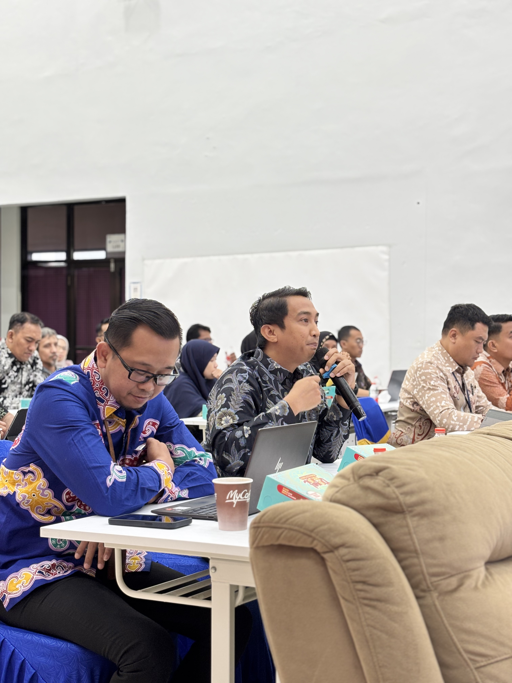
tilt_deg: -0.1
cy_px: 342
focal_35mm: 52
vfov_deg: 36.8
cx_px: 256
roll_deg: -1.4
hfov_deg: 28.0
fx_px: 1025
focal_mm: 5.96
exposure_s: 1/60
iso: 64
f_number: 1.6
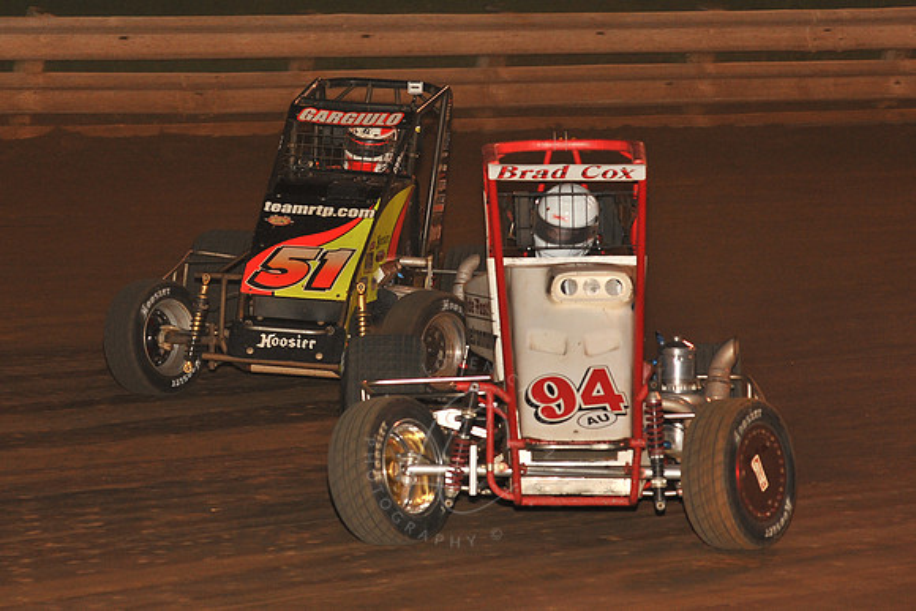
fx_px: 3436
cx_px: 458
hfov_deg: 15.2
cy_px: 306
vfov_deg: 10.2
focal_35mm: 135
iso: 1000
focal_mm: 135
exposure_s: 1/250
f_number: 6.3
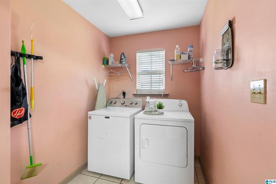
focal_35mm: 16
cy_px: 92
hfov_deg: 96.8
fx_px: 123
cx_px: 138
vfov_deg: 73.7
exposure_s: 1/2
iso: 400
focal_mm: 16
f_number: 13
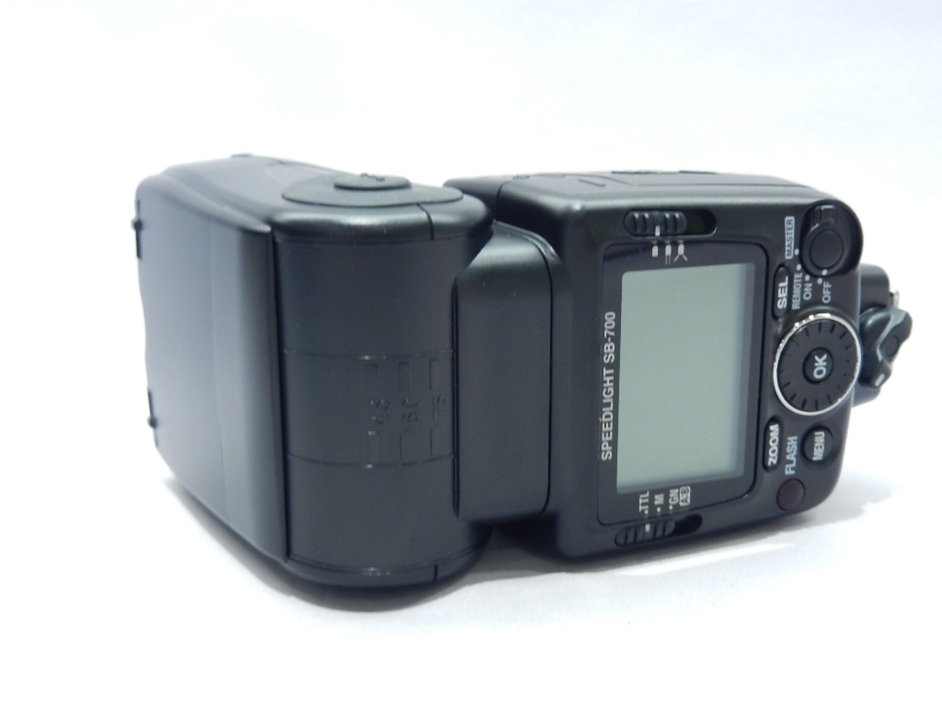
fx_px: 1034
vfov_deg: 37.7
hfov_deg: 49.0
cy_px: 353
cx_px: 471
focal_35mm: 38
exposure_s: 1/30
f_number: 4
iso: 220
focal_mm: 6.9
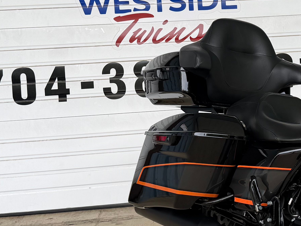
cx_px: 270
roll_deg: +3.7
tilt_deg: -1.7
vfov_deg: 19.1
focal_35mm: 77
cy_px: 88
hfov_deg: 24.6
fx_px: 670
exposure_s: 1/979
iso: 80
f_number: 1.78
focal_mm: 6.76
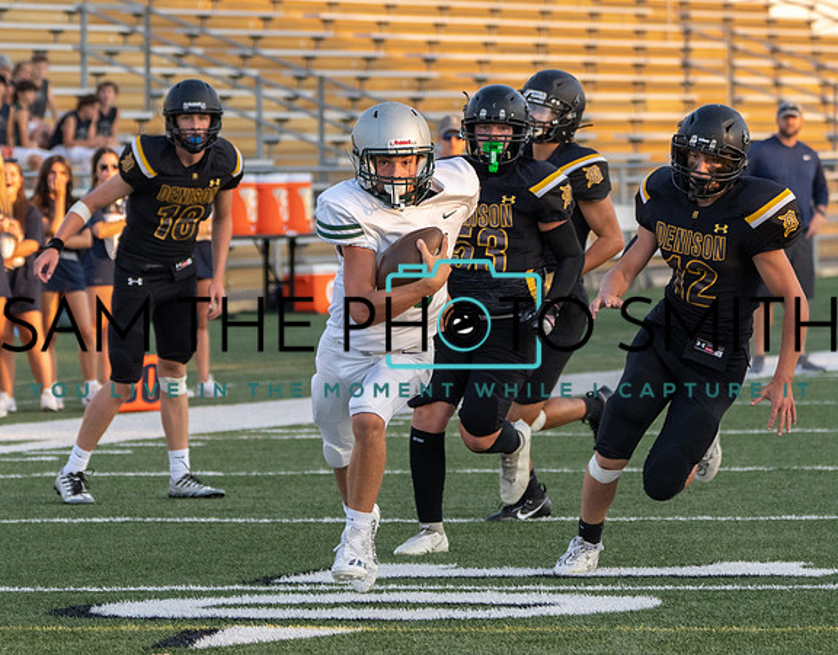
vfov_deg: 5.2
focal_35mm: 293
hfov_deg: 6.7
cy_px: 323
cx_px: 358
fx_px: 7203
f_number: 5.6
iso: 1250
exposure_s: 1/1000
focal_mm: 169
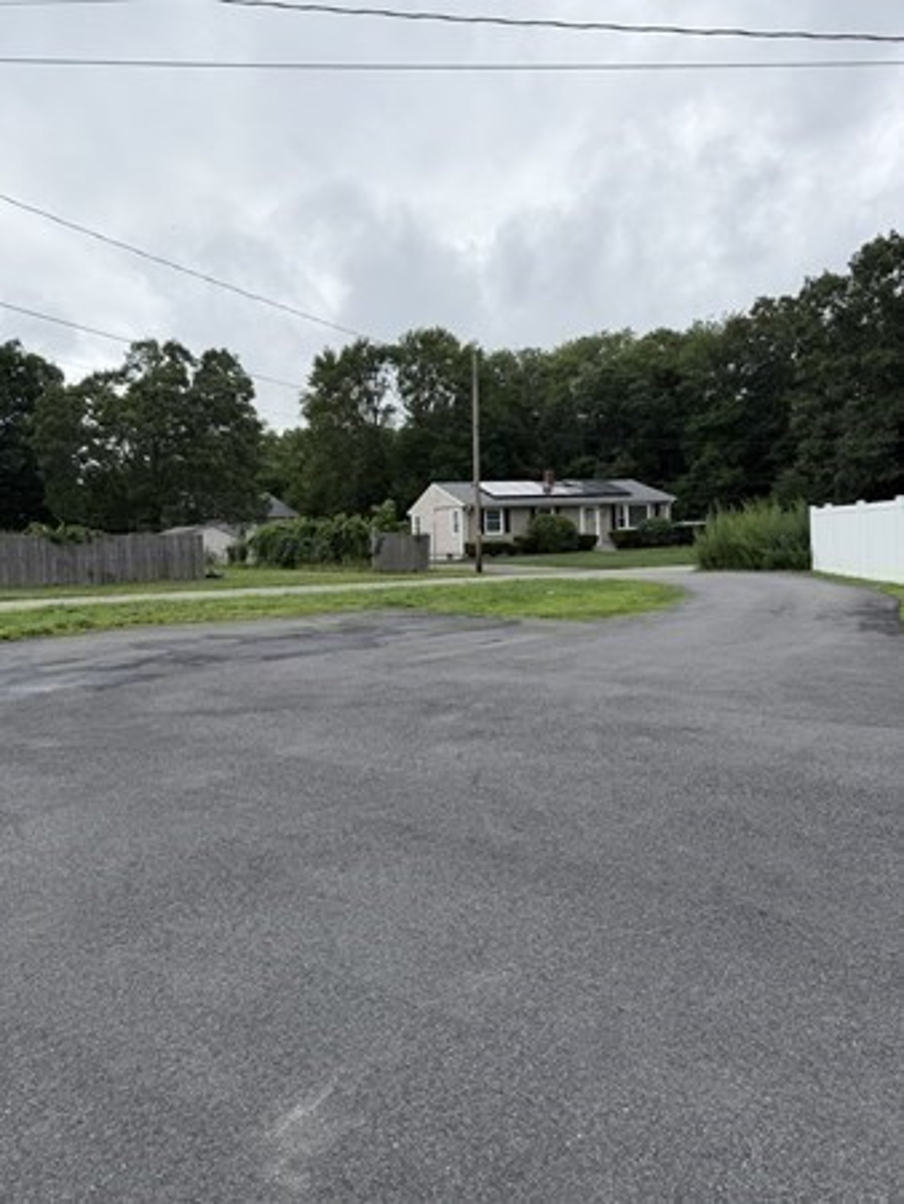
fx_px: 835
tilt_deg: -3.6
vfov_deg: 71.6
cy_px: 602
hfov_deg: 56.9
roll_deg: +2.6
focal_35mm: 24
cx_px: 452
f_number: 1.78
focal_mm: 6.76
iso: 80
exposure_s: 1/1464
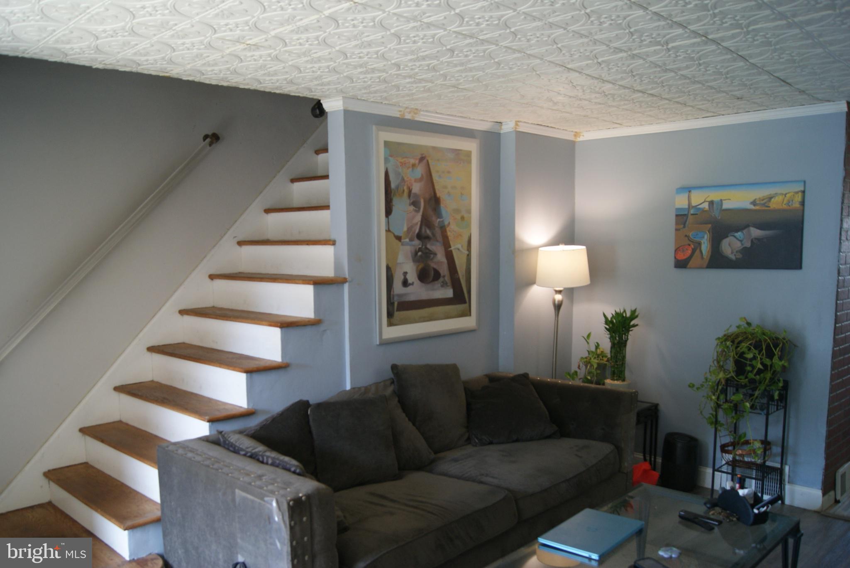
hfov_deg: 61.9
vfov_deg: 43.7
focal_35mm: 30
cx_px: 425
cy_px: 284
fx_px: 709
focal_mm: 20
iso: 320
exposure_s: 1/30
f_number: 3.5
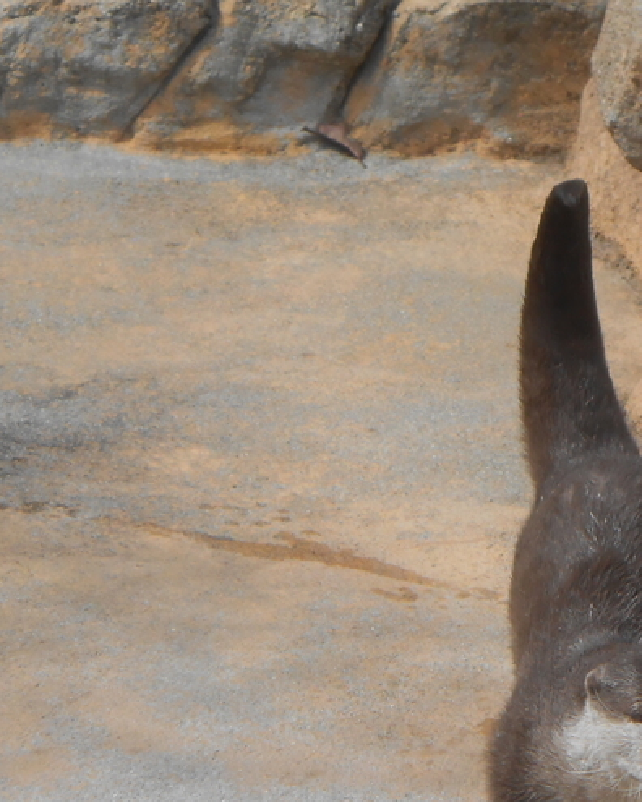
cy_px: 608
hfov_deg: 7.0
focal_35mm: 220
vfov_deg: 8.8
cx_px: 441
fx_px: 5225
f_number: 4.6
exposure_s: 1/400
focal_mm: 16.5
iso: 80
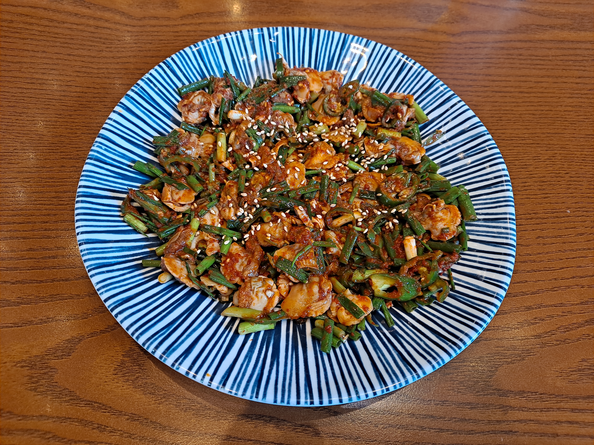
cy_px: 222
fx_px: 429
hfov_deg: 69.4
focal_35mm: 25
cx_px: 297
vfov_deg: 54.9
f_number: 2
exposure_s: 1/60
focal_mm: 4.6
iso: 80
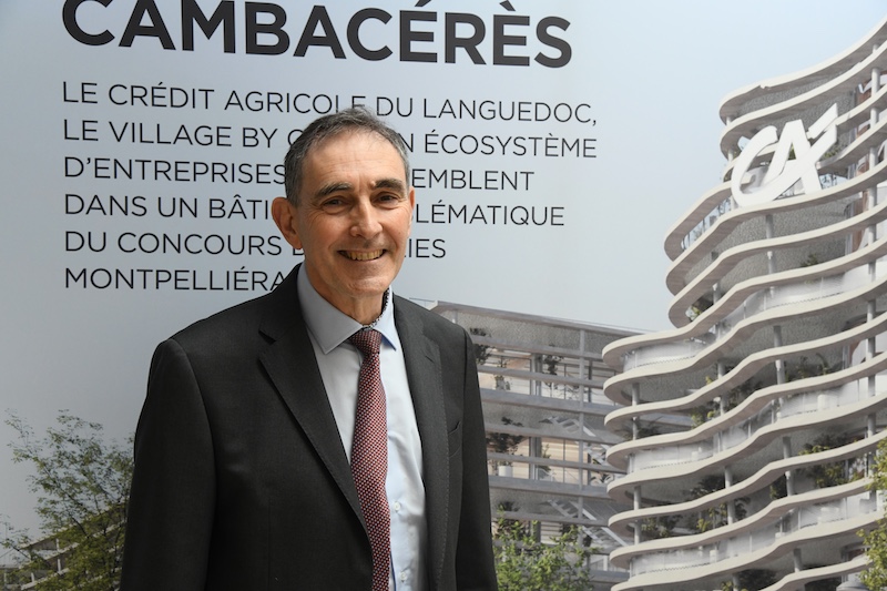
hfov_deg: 39.6
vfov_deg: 27.0
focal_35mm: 50
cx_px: 444
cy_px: 296
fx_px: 1232
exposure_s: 1/320
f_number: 6.3
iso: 2500
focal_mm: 50
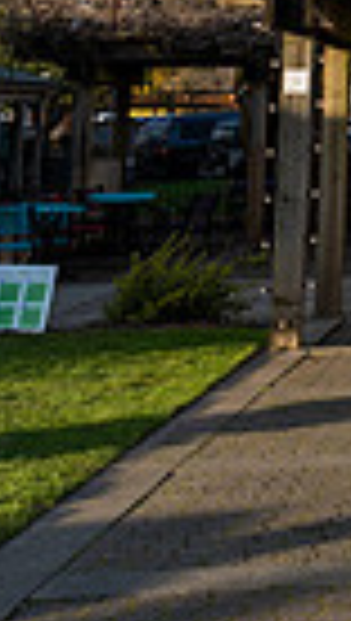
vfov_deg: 18.4
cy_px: -168
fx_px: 1797
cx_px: 967
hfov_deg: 9.4
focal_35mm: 109
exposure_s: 1/250
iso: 100
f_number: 7.1
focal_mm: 24
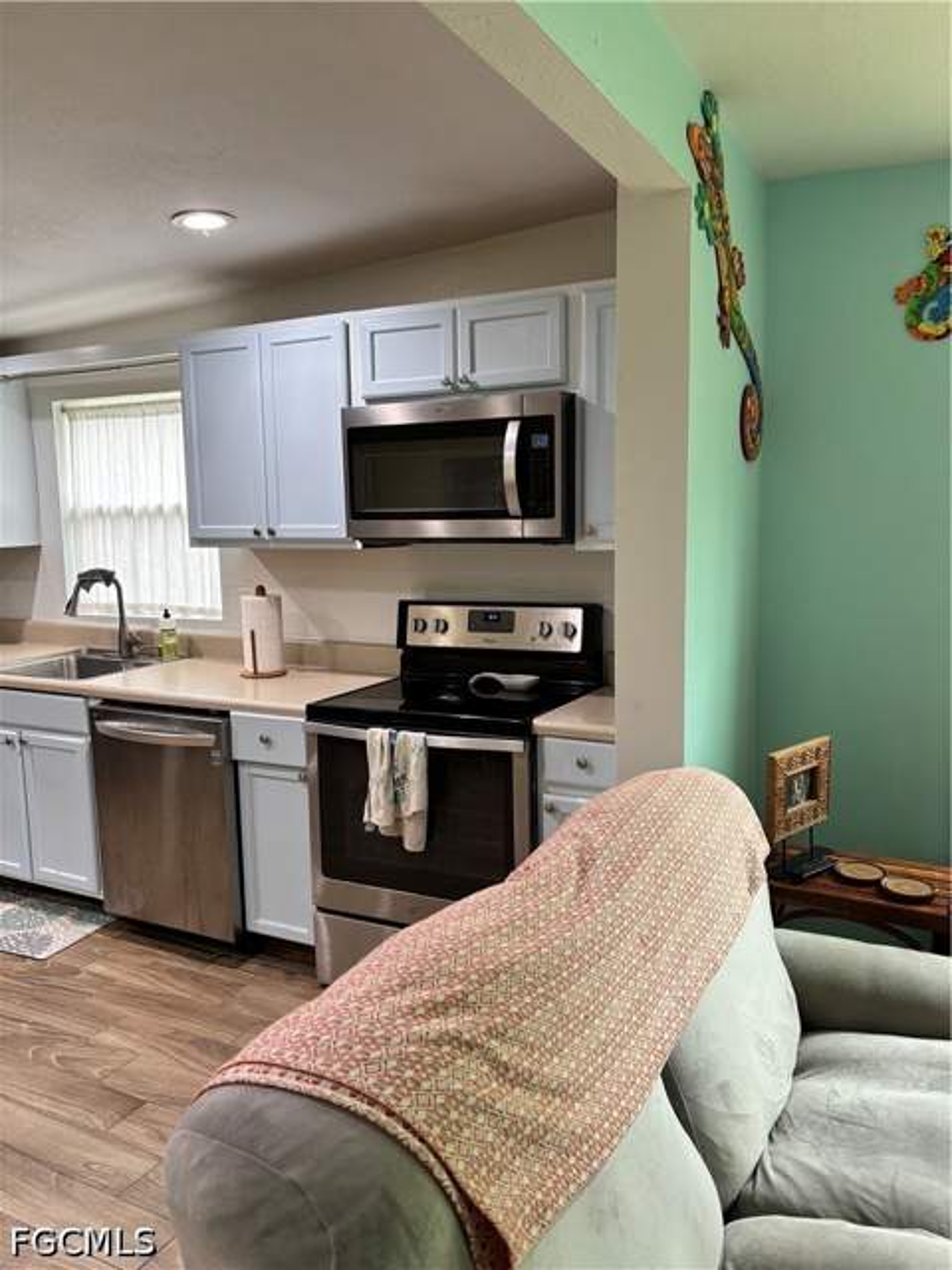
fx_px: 953
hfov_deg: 53.1
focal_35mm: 26
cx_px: 476
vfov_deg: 67.3
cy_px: 635
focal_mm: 5.96
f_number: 1.6
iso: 160
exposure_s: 1/60
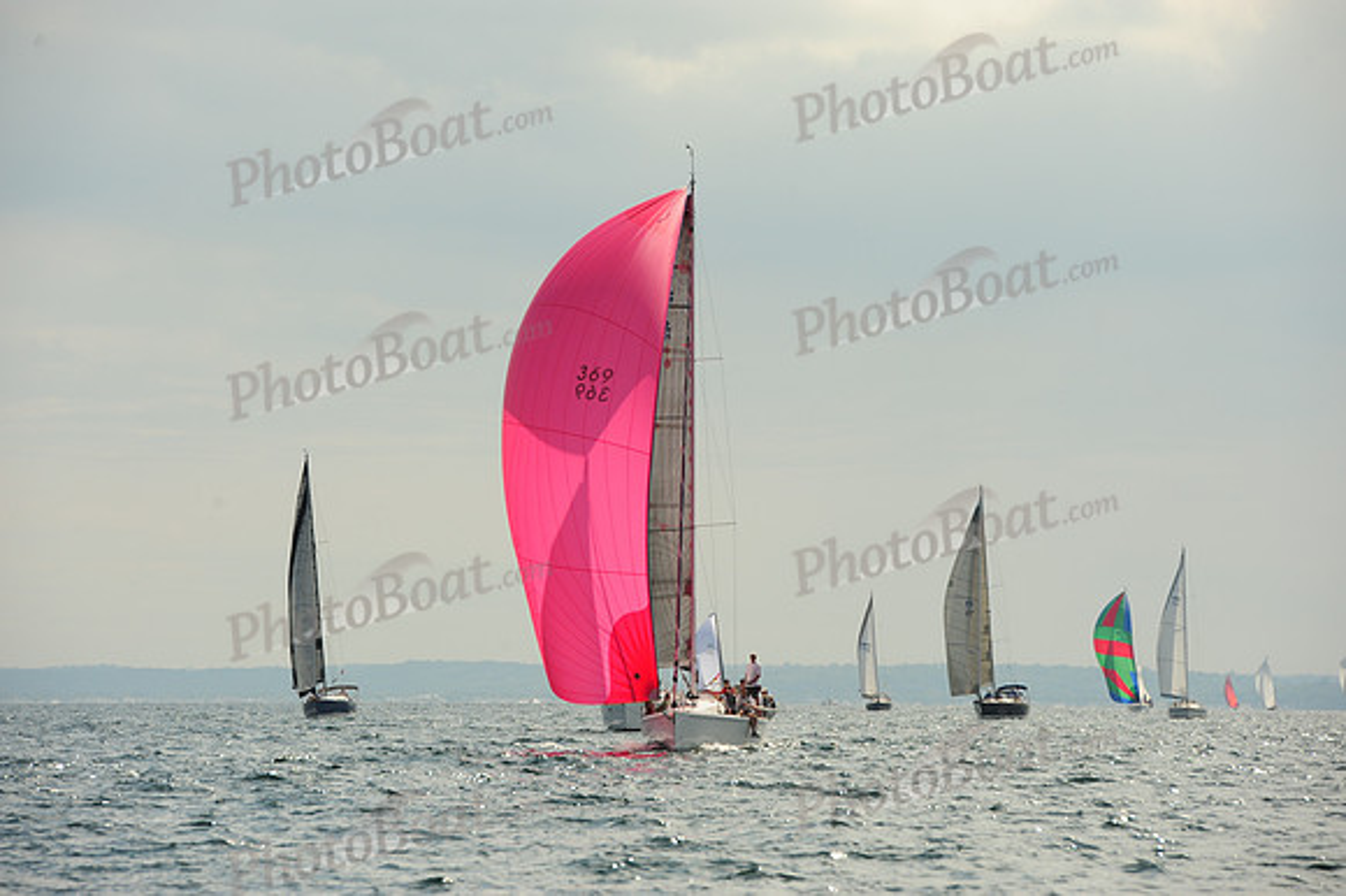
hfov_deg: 10.3
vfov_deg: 6.9
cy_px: 448
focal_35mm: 200
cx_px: 673
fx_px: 7473
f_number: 9
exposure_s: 1/1250
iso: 320
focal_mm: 200
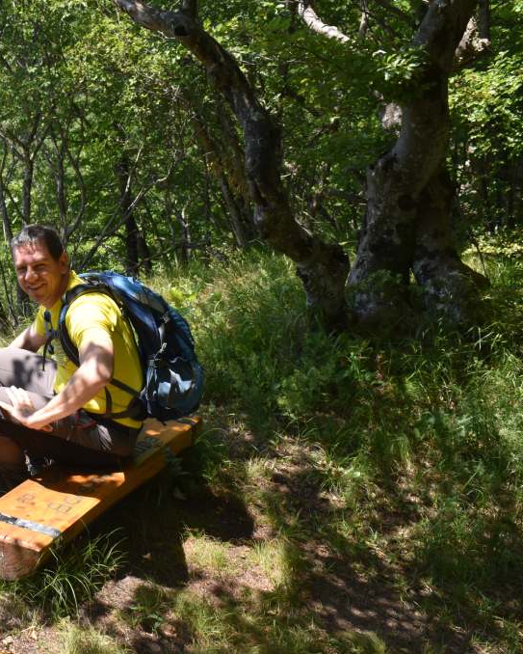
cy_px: 328
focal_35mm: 51
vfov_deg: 36.6
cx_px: 44
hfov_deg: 28.5
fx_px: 986
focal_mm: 24
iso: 250
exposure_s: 1/250
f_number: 8
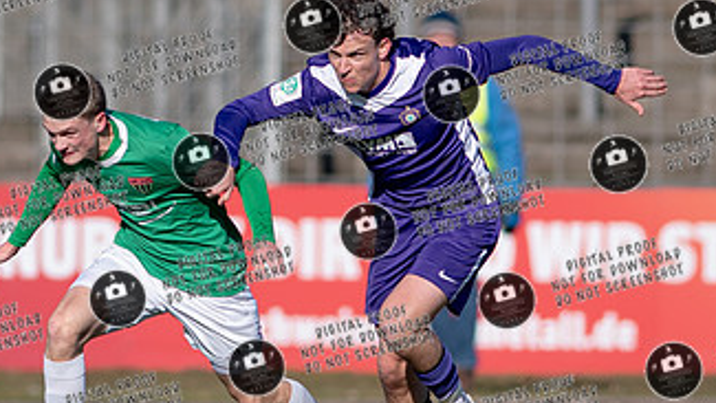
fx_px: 28903
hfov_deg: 1.4
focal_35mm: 1522
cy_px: 190
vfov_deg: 0.8
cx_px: 322
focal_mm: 300
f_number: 3.2
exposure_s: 1/1600
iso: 64
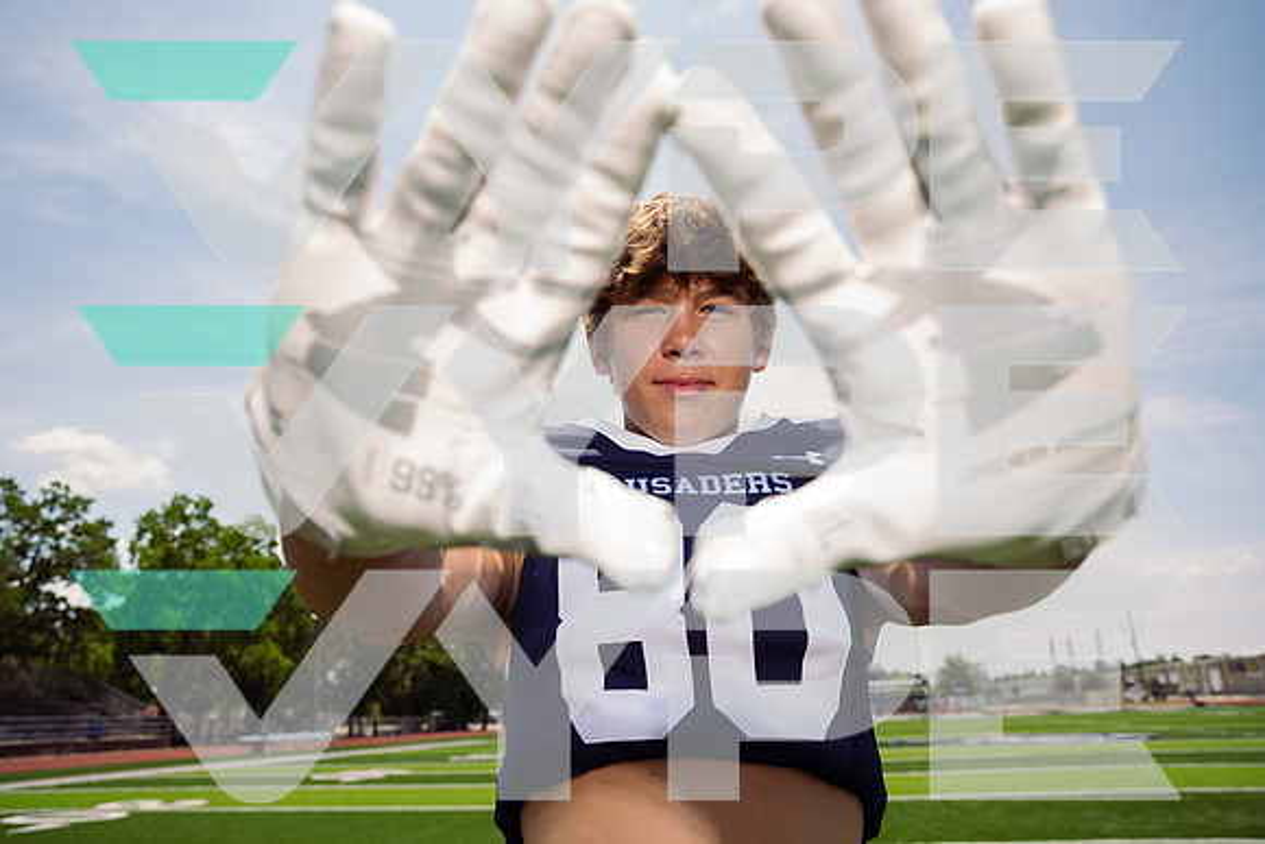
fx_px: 949
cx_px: 632
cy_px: 422
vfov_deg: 48.0
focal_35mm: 27
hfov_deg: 67.4
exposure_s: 1/250
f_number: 5.6
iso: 50
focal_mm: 27
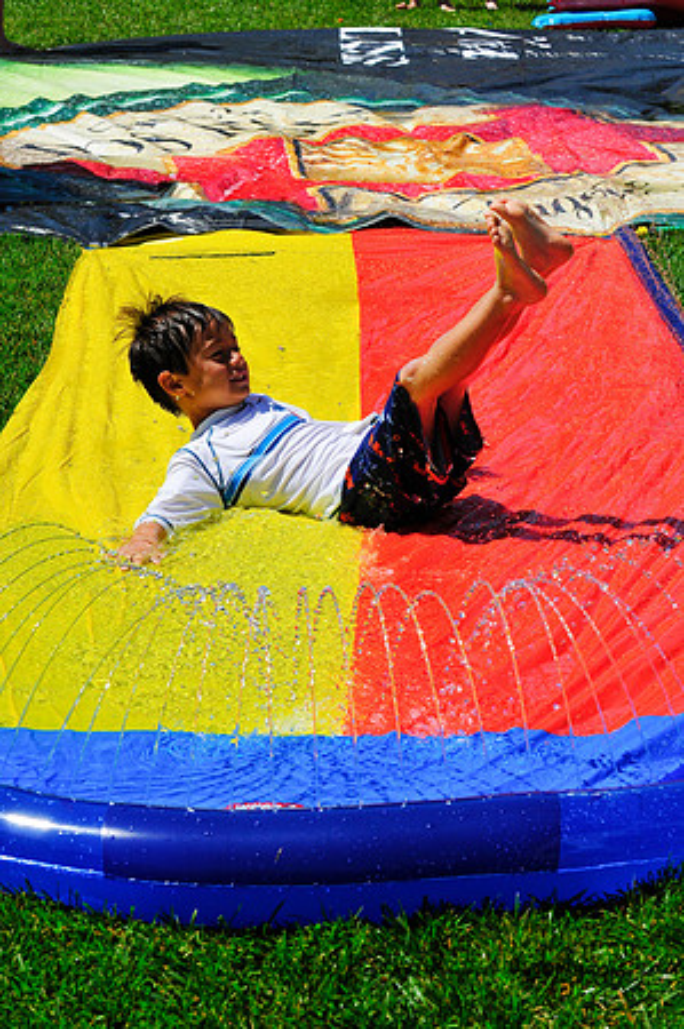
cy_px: 514
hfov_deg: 13.0
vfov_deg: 19.5
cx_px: 342
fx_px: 2999
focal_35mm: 105
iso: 400
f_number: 11
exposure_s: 1/800
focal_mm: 70
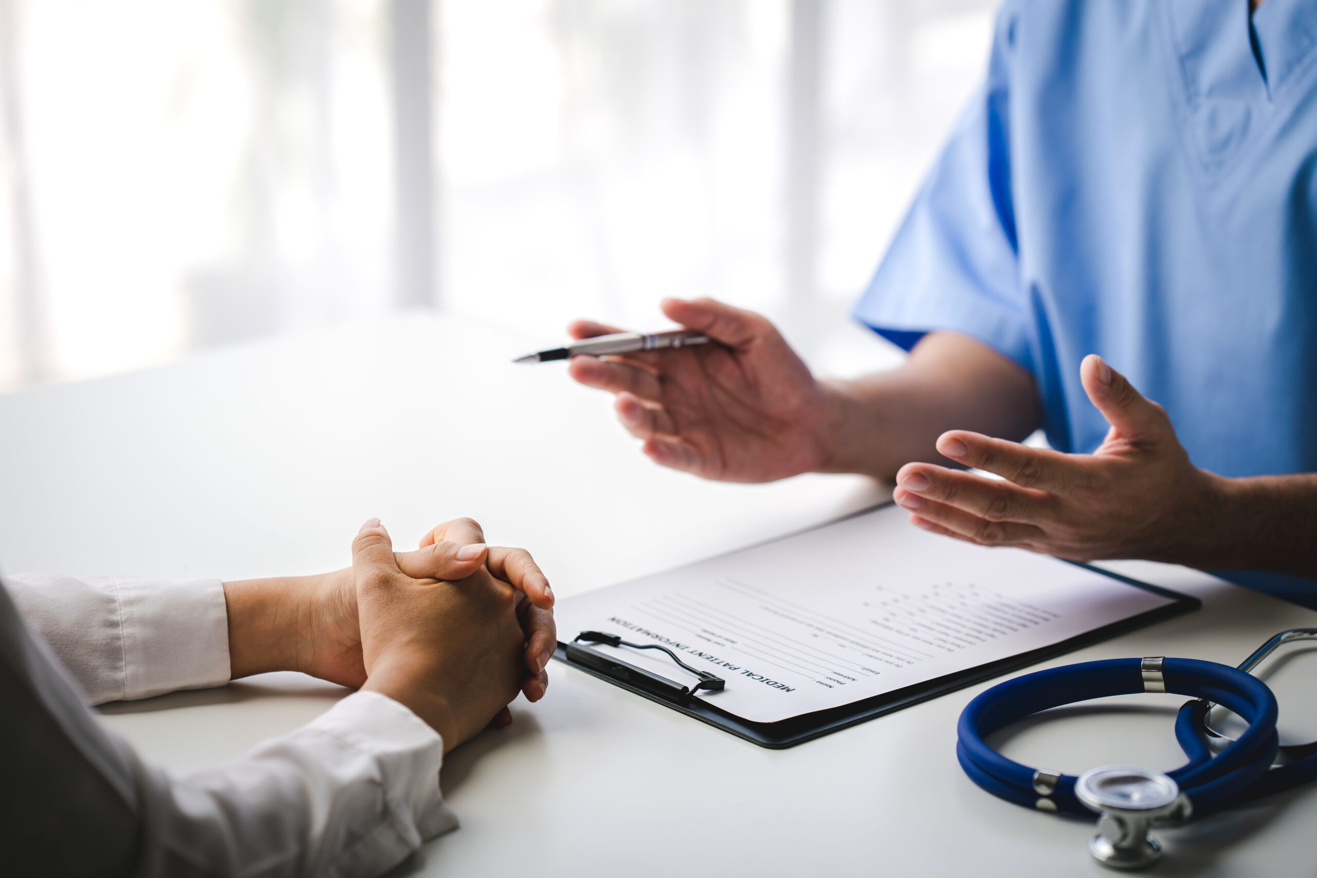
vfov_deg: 16.1
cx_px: 658
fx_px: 3110
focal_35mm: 85
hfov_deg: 23.9
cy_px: 439
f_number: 2.8
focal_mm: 85
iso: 200
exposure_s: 1/250
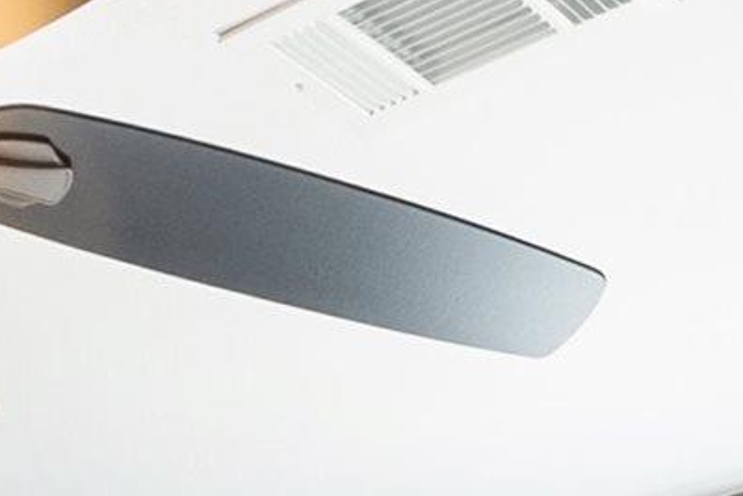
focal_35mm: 123
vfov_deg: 9.0
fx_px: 2539
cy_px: 1509
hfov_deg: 16.6
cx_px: 494
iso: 250
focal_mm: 16
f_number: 9
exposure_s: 1/6
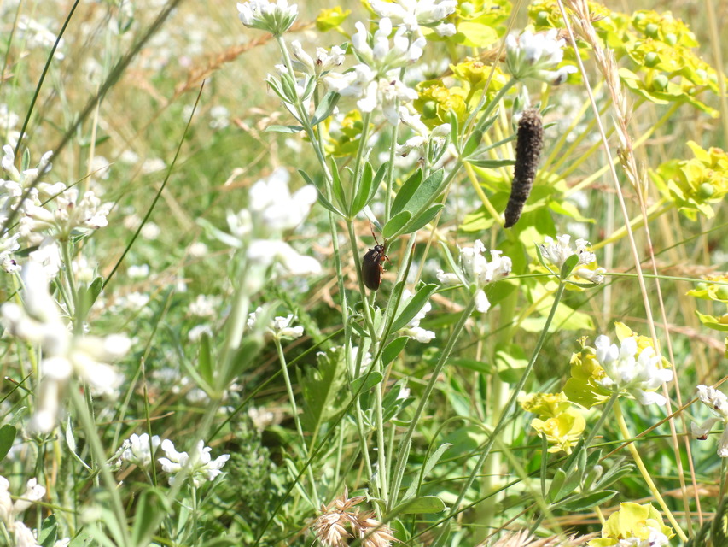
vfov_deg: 29.1
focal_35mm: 50
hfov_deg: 38.2
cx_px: 364
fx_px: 1052
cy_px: 274
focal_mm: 8.9
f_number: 5.6
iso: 100
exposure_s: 1/250
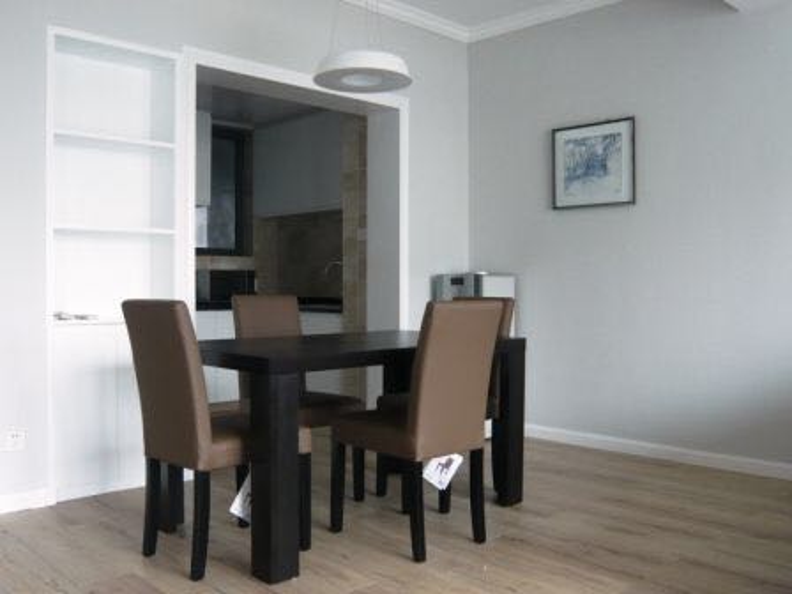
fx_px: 732
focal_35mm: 32
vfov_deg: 44.2
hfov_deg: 56.8
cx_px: 396
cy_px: 297
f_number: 2.8
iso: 200
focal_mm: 4.6
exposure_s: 1/25
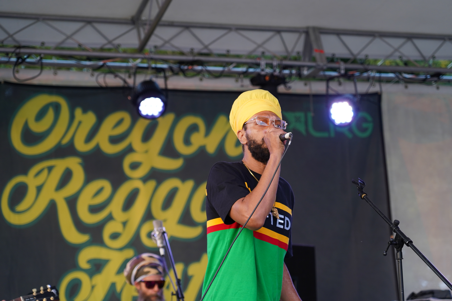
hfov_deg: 19.5
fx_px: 1318
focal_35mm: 105
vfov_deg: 13.0
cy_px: 150
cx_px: 226
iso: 800
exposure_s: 1/160
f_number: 4
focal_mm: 105
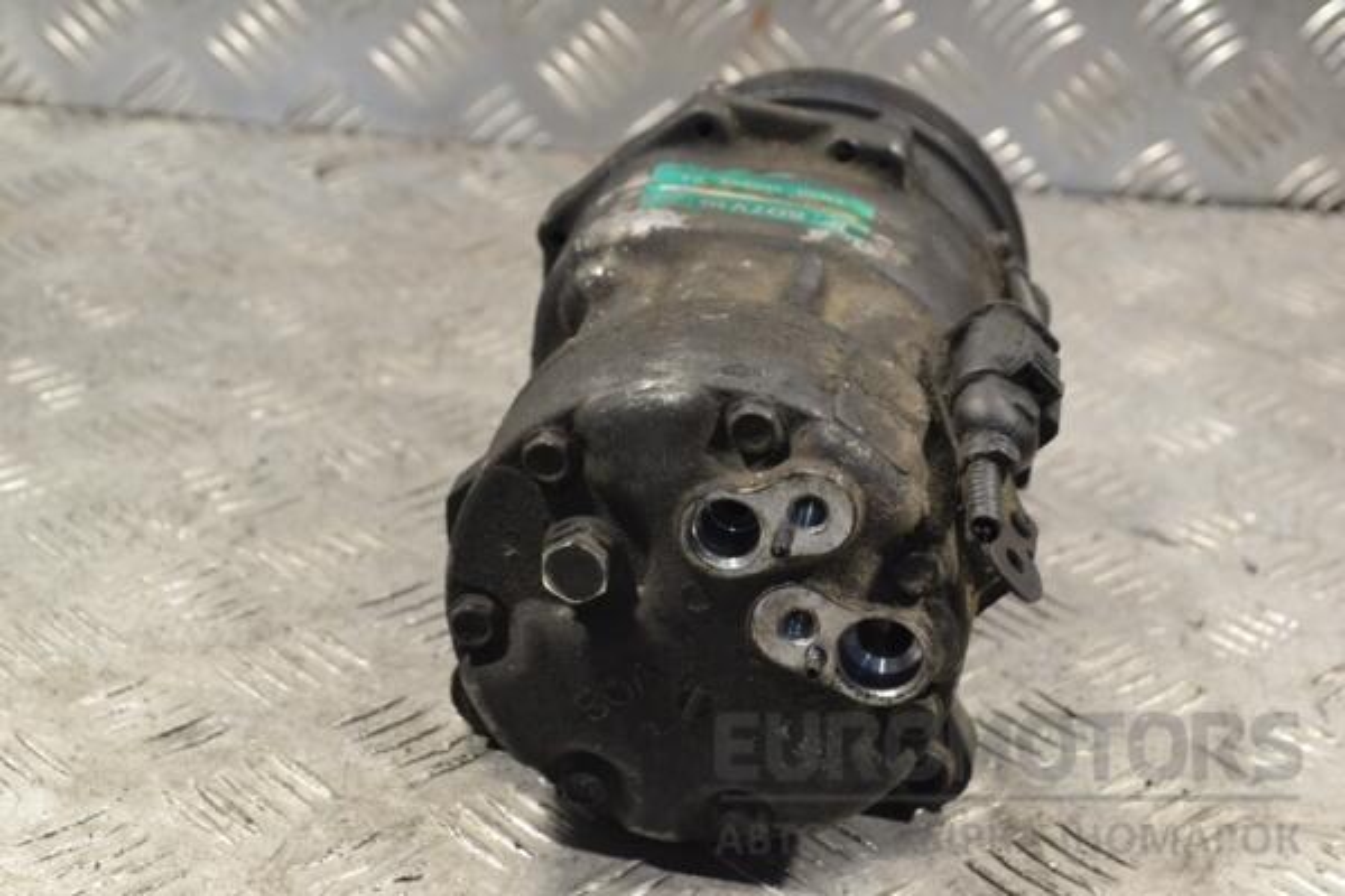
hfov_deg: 27.0
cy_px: 448
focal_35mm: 75
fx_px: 2802
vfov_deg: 18.2
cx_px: 672
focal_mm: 50
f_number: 8
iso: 3200
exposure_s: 1/250
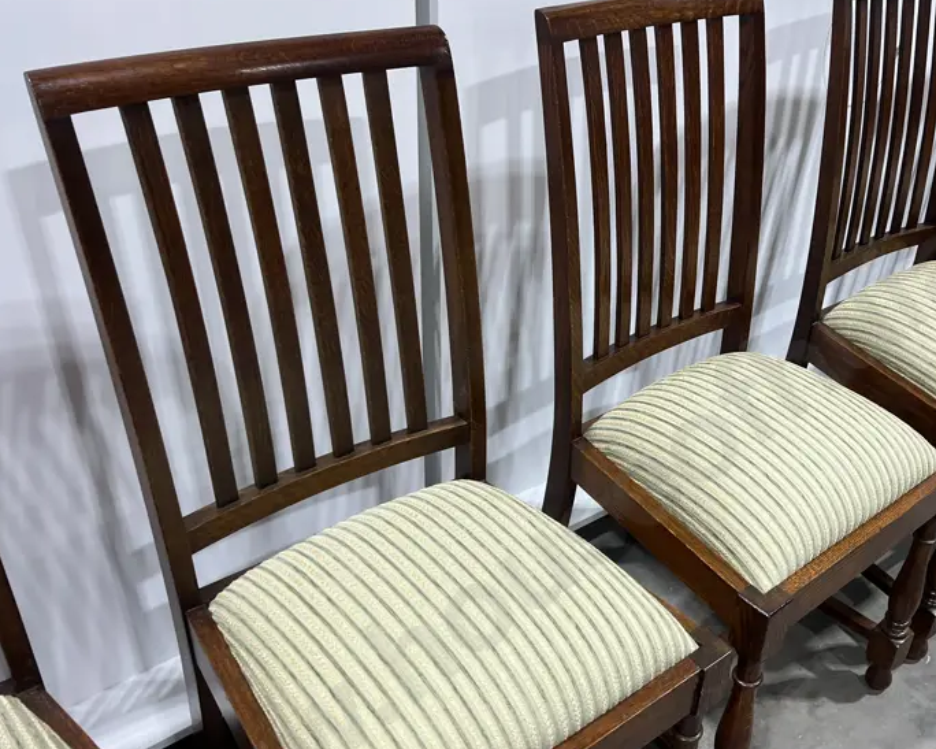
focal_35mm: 38
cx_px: 684
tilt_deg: -38.0
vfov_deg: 38.9
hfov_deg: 46.5
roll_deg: -9.4
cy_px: 461
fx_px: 1053
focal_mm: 5.7
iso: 80
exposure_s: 1/100
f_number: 1.5
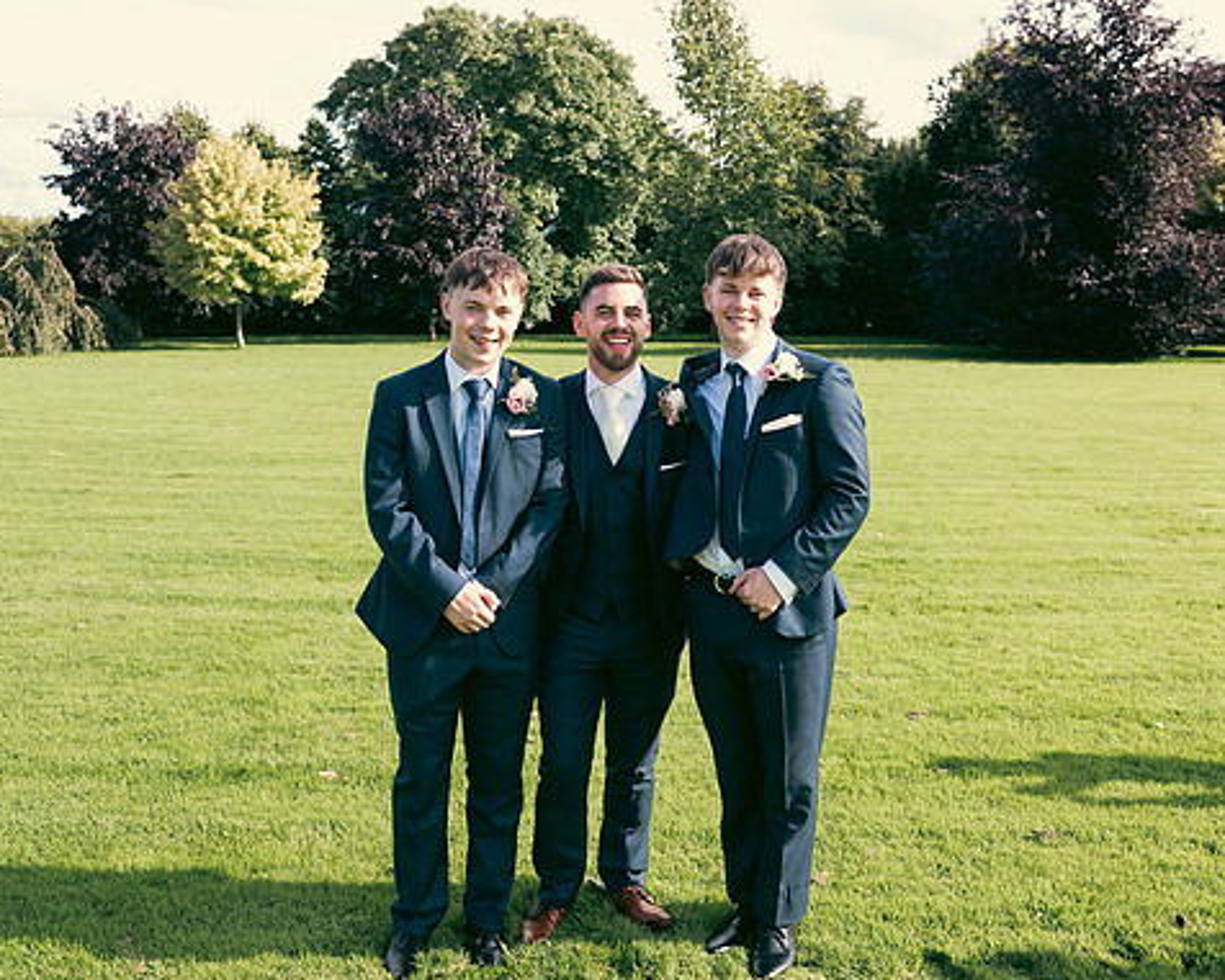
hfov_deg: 45.8
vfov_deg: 37.3
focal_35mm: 40
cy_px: 495
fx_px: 1451
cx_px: 625
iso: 200
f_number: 5
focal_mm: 35
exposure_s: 1/320
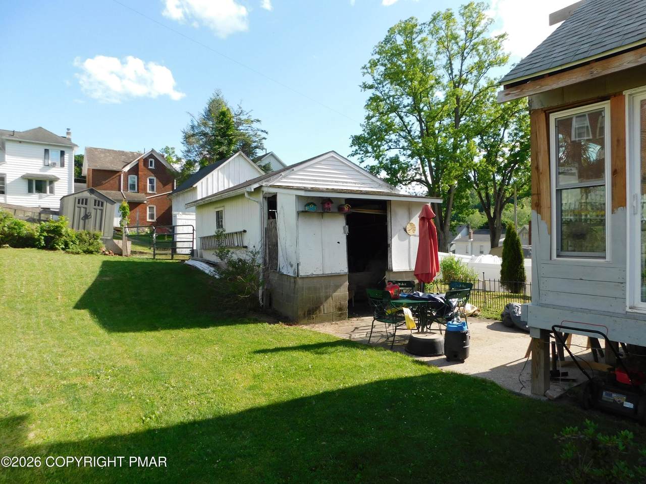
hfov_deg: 73.9
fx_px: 429
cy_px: 242
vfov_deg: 58.9
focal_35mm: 23
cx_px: 323
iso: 125
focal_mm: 4
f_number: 3
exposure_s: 1/800
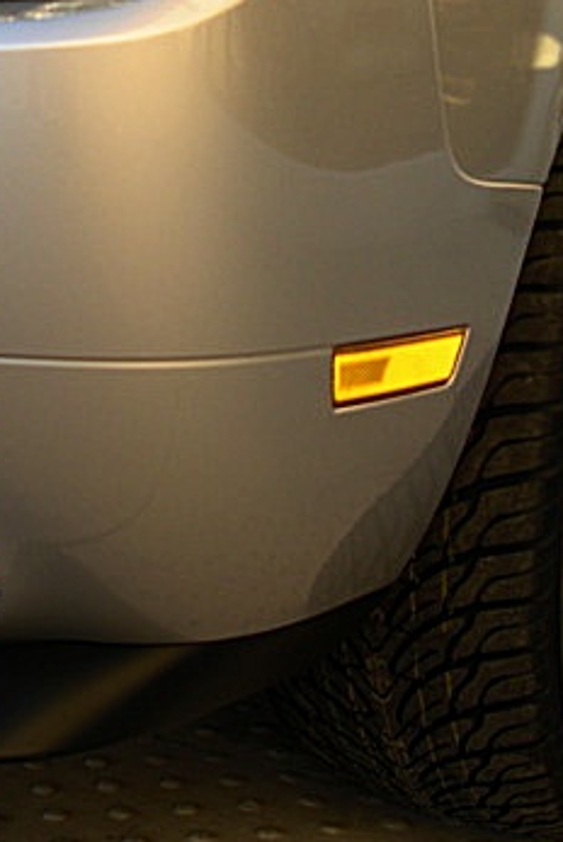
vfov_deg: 29.0
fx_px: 1615
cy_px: 264
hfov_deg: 19.8
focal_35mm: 69
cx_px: 238
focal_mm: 6.3
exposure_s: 1/125
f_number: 2.8
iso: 50
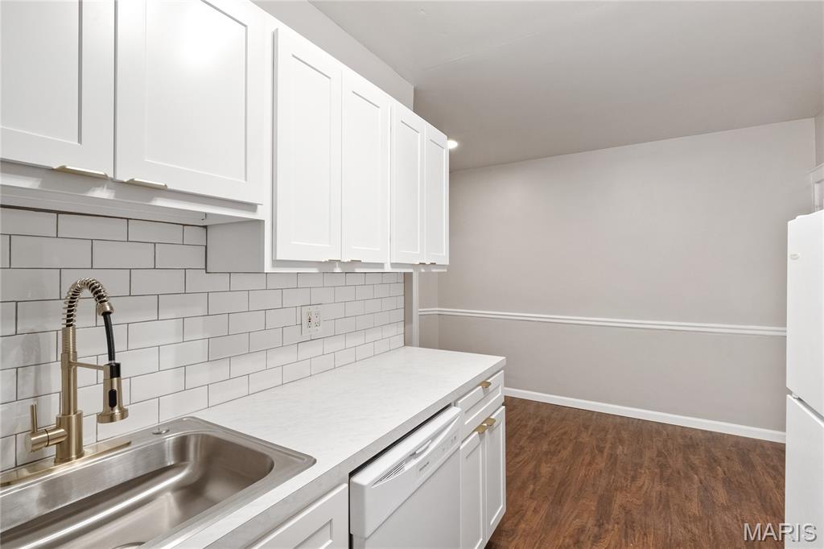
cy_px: 274
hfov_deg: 96.8
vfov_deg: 73.7
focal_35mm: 16
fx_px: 366
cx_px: 412
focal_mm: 8
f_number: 8
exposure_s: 1/5
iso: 400
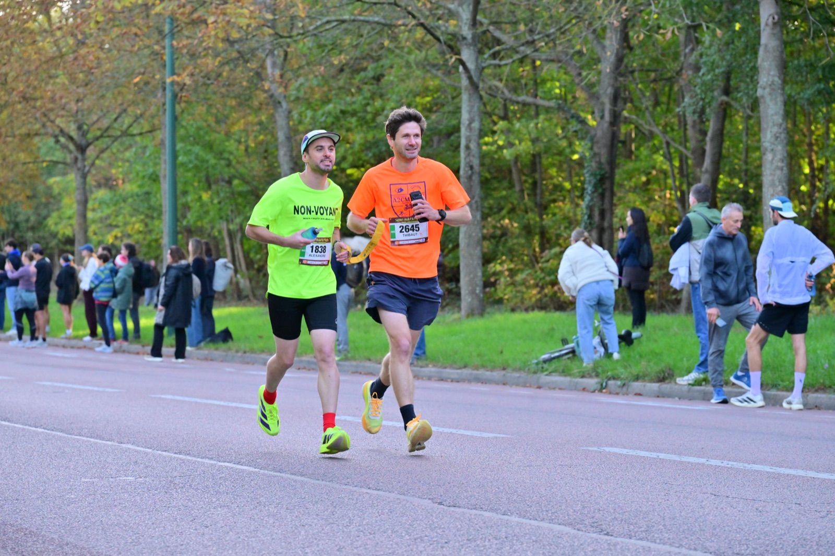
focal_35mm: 120
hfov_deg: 17.1
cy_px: 278
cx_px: 418
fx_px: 2783
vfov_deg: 11.4
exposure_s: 1/800
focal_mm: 120
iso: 1800
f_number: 6.3
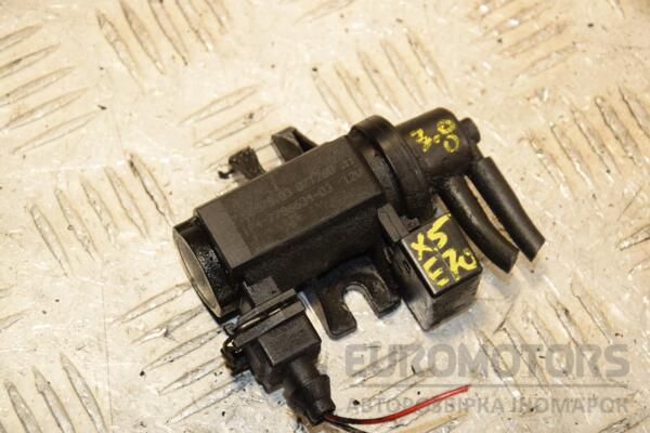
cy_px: 216
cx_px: 325
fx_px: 2302
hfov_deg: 16.1
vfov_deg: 10.8
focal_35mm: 128
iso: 800
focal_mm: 85
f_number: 8
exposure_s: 1/200
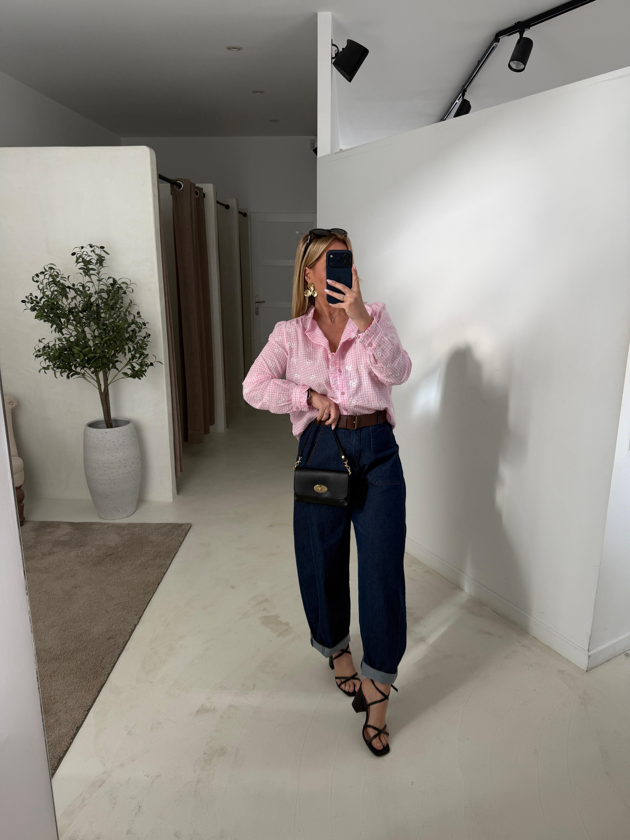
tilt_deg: -14.1
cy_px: 420
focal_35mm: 24
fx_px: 582
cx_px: 315
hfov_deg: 56.8
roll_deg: -0.9
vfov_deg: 71.6
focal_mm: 6.76
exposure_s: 1/121
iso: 100
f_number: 1.78
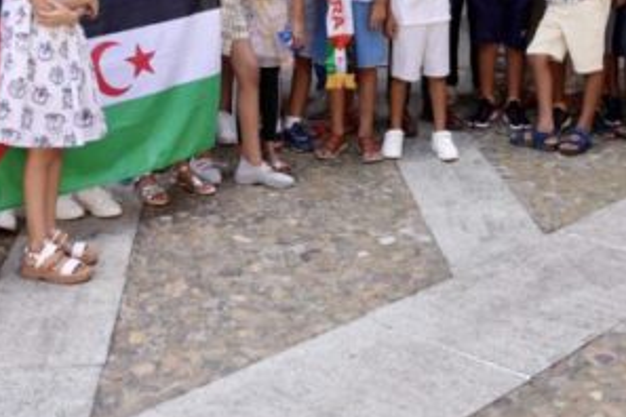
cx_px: 426
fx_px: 1078
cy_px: -35
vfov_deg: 20.9
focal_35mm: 62
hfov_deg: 32.1
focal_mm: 24
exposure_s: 1/160
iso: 100
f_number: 4
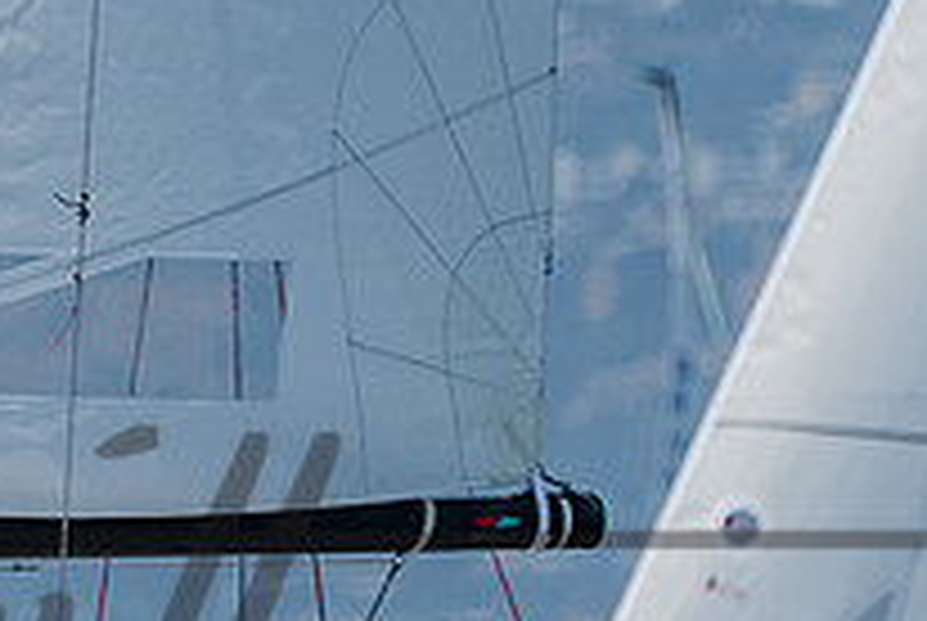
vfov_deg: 0.6
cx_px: -92
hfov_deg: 0.8
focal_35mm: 2429
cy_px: 962
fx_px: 62635
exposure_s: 1/800
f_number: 6.3
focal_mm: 310
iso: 125
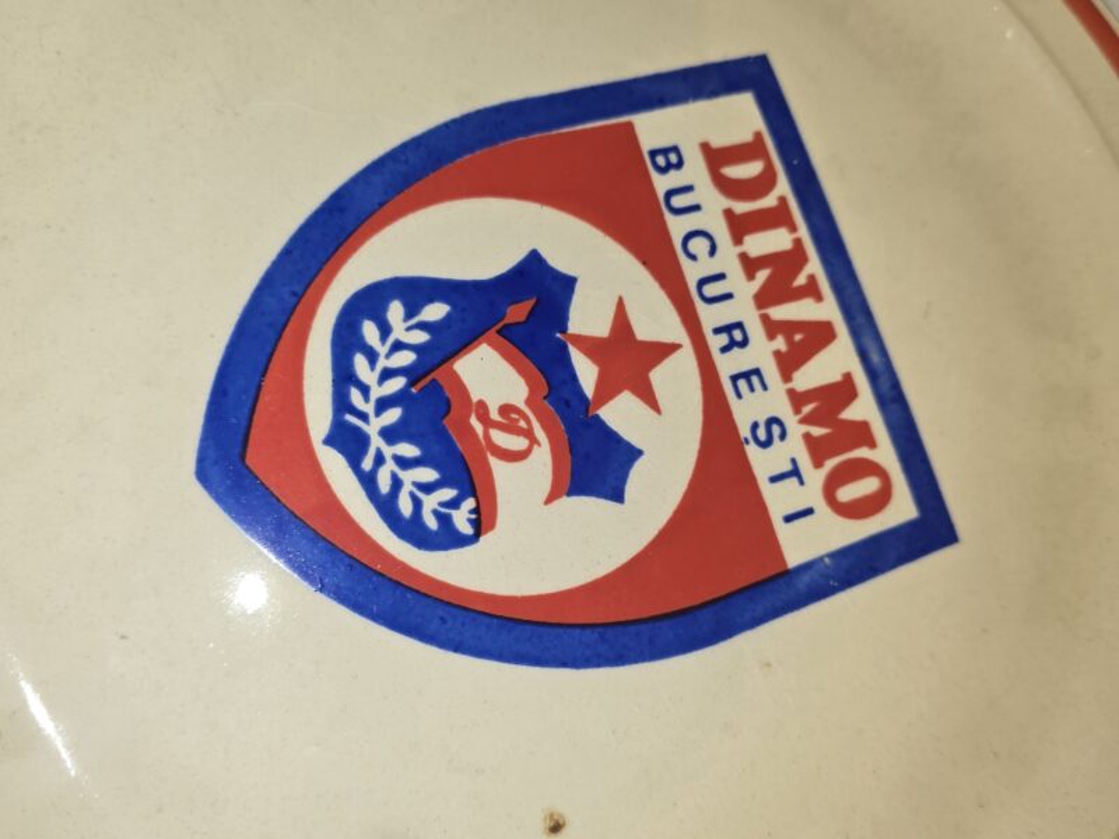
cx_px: 560
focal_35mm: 23
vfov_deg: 58.9
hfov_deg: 73.9
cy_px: 420
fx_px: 744
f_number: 1.7
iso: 50
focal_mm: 6.3
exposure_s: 1/50
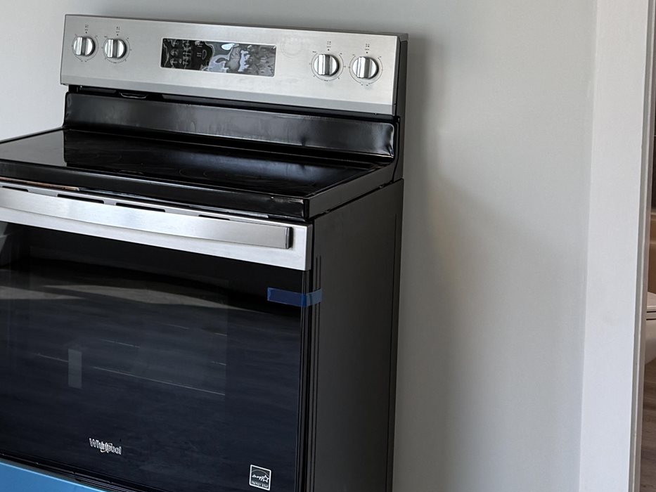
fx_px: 1497
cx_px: -225
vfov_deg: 18.2
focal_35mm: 79
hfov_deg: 21.9
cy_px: -11
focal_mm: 6.76
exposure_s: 1/120
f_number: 1.78
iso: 64
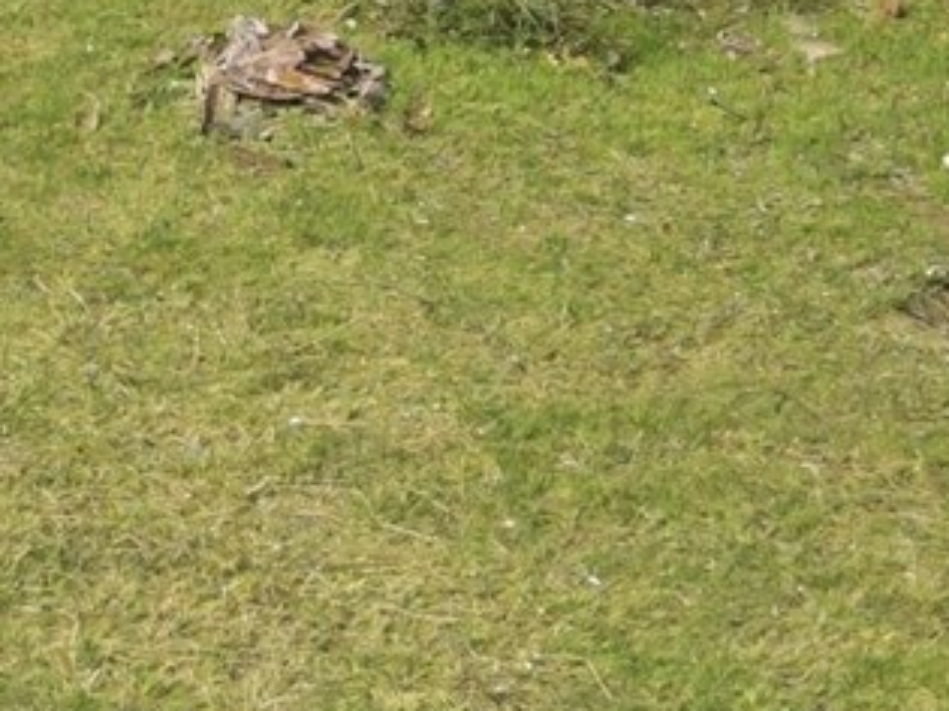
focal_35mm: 156
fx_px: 4275
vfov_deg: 9.3
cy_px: -256
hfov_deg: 11.5
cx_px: -916
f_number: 2.8
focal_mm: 4.5
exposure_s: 1/640
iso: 100
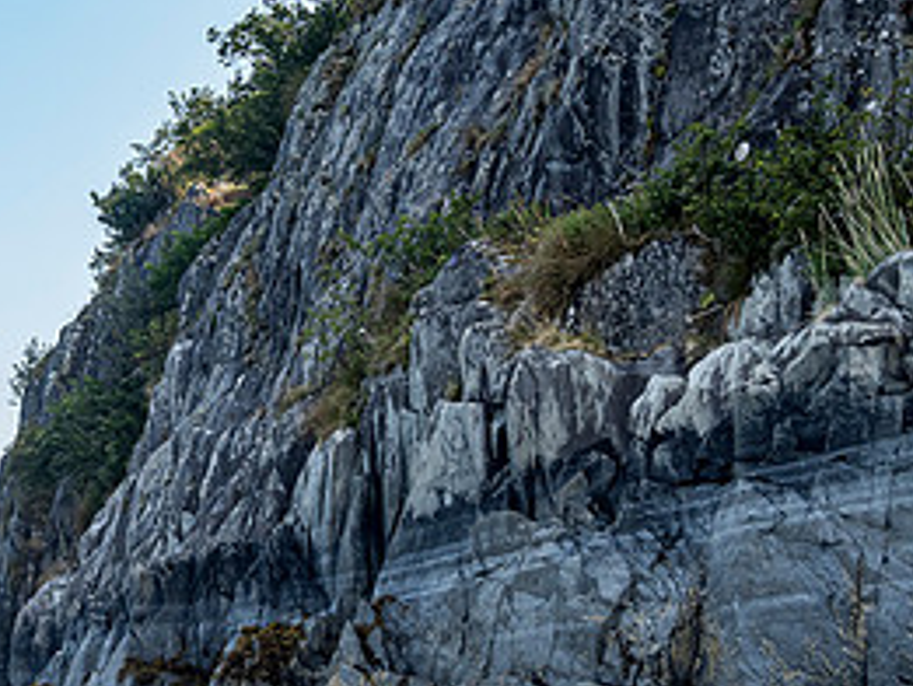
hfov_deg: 24.1
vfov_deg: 18.4
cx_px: 231
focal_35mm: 80
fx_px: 2111
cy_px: 306
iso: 400
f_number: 9
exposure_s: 1/160
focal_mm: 18
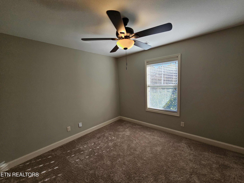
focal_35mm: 13
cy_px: 92
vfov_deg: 89.9
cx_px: 122
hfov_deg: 106.2
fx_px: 92
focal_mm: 2.2
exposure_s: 1/359
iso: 160
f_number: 2.2
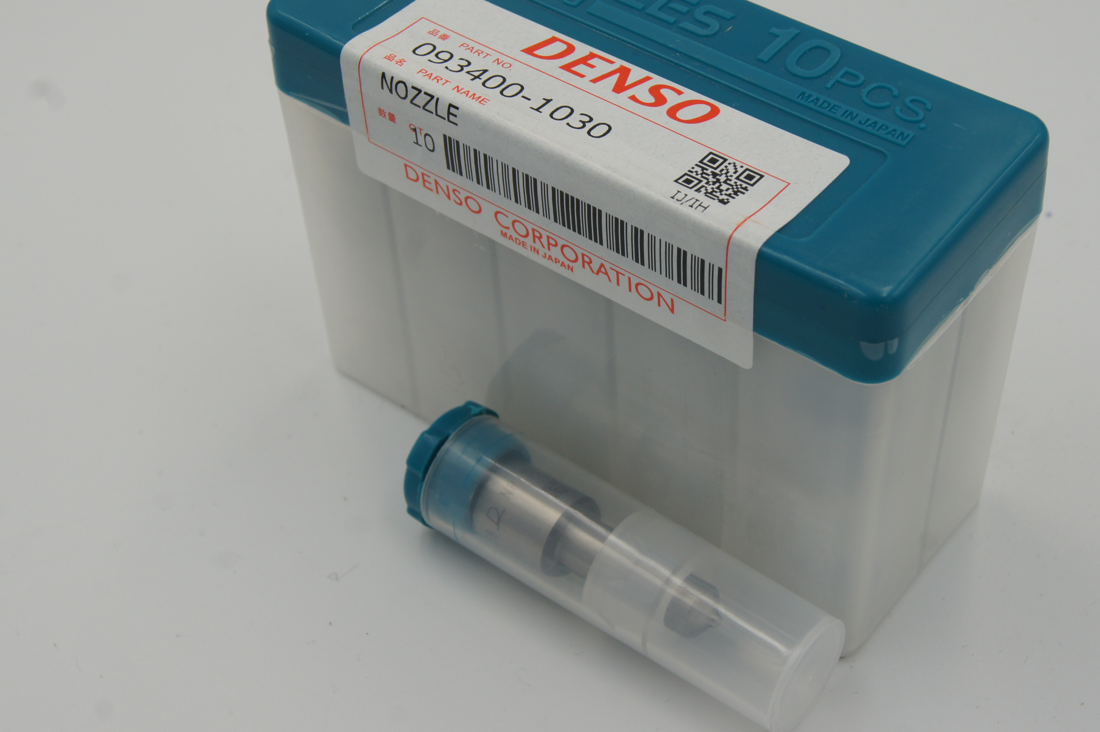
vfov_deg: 23.7
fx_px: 1741
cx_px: 650
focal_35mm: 57
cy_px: 302
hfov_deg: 35.0
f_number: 10
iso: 200
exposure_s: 1/80
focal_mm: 30
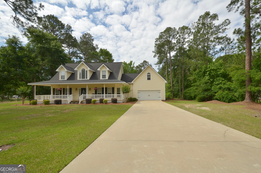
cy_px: 86
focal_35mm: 15
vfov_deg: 77.1
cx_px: 130
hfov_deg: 100.5
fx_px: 109
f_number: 9
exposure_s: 1/400
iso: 200
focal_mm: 10
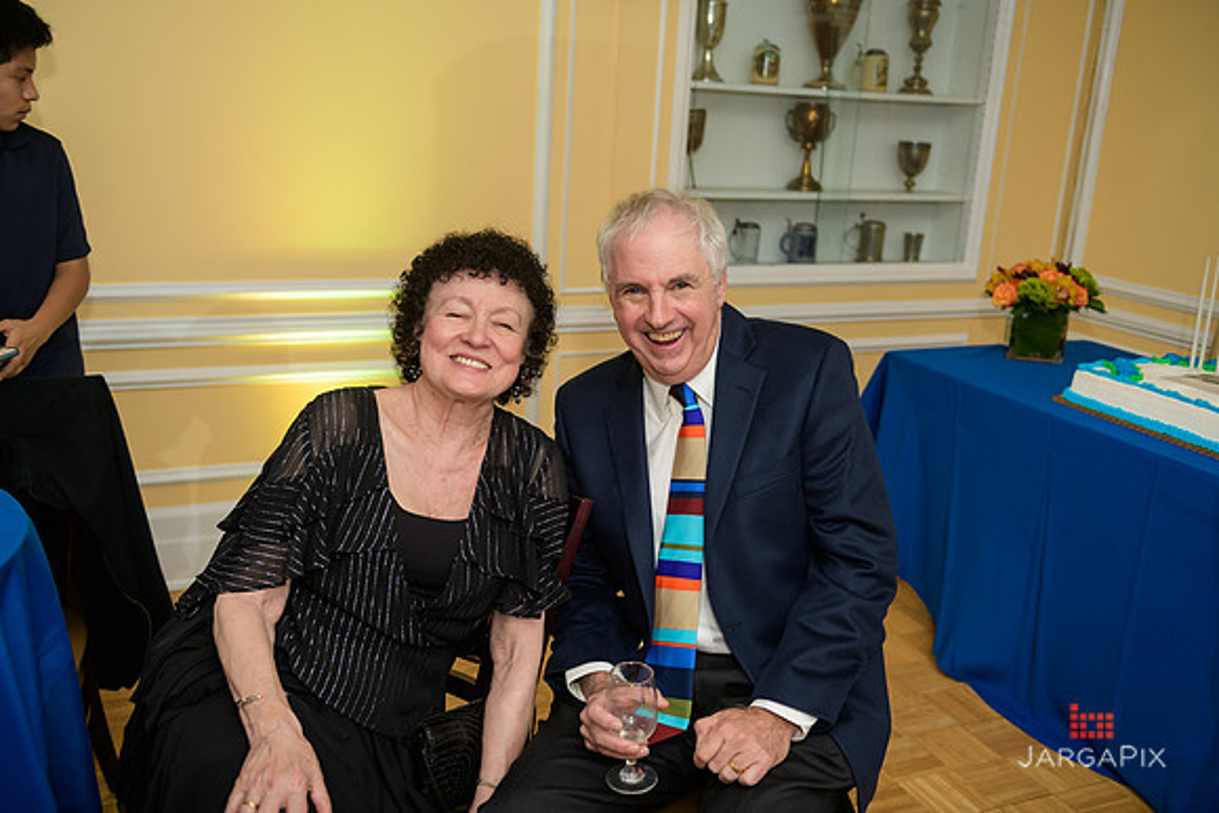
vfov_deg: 37.9
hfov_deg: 54.4
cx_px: 610
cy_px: 406
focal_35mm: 35
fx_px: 1185
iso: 800
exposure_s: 1/125
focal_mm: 35
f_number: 3.2
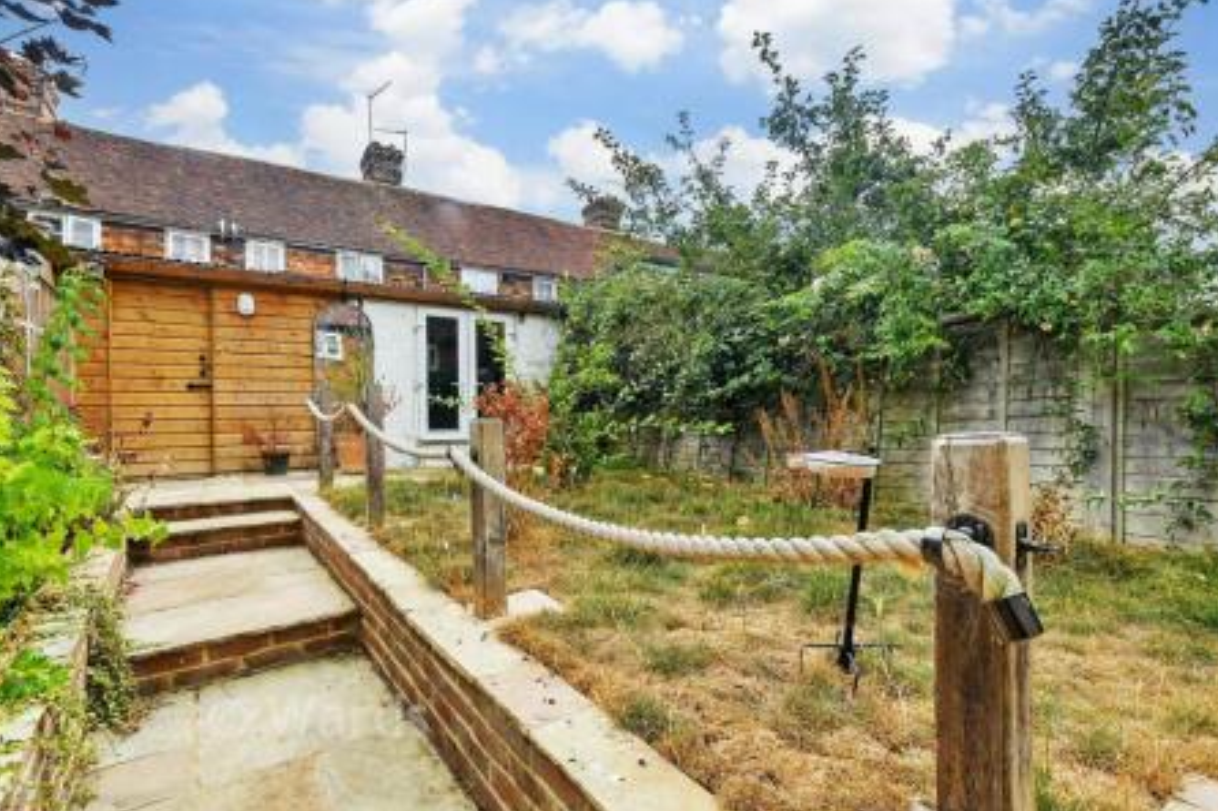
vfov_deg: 73.7
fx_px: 541
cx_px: 631
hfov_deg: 96.7
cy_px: 419
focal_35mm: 16
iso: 160
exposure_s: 1/125
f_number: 8
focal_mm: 10
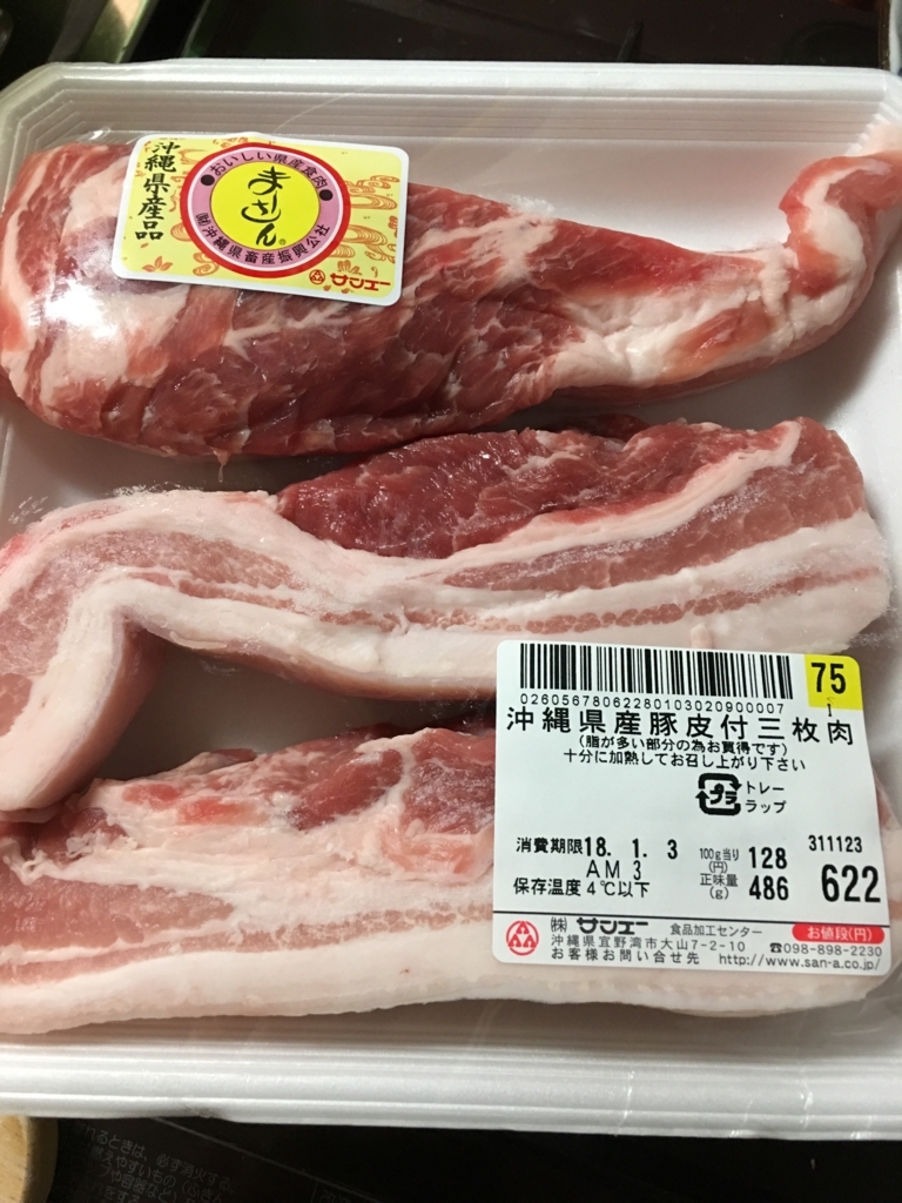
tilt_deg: -73.9
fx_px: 1008
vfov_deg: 61.7
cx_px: 451
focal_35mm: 29
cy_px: 602
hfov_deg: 48.2
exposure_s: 1/15
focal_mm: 4.15
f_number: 2.2
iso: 100
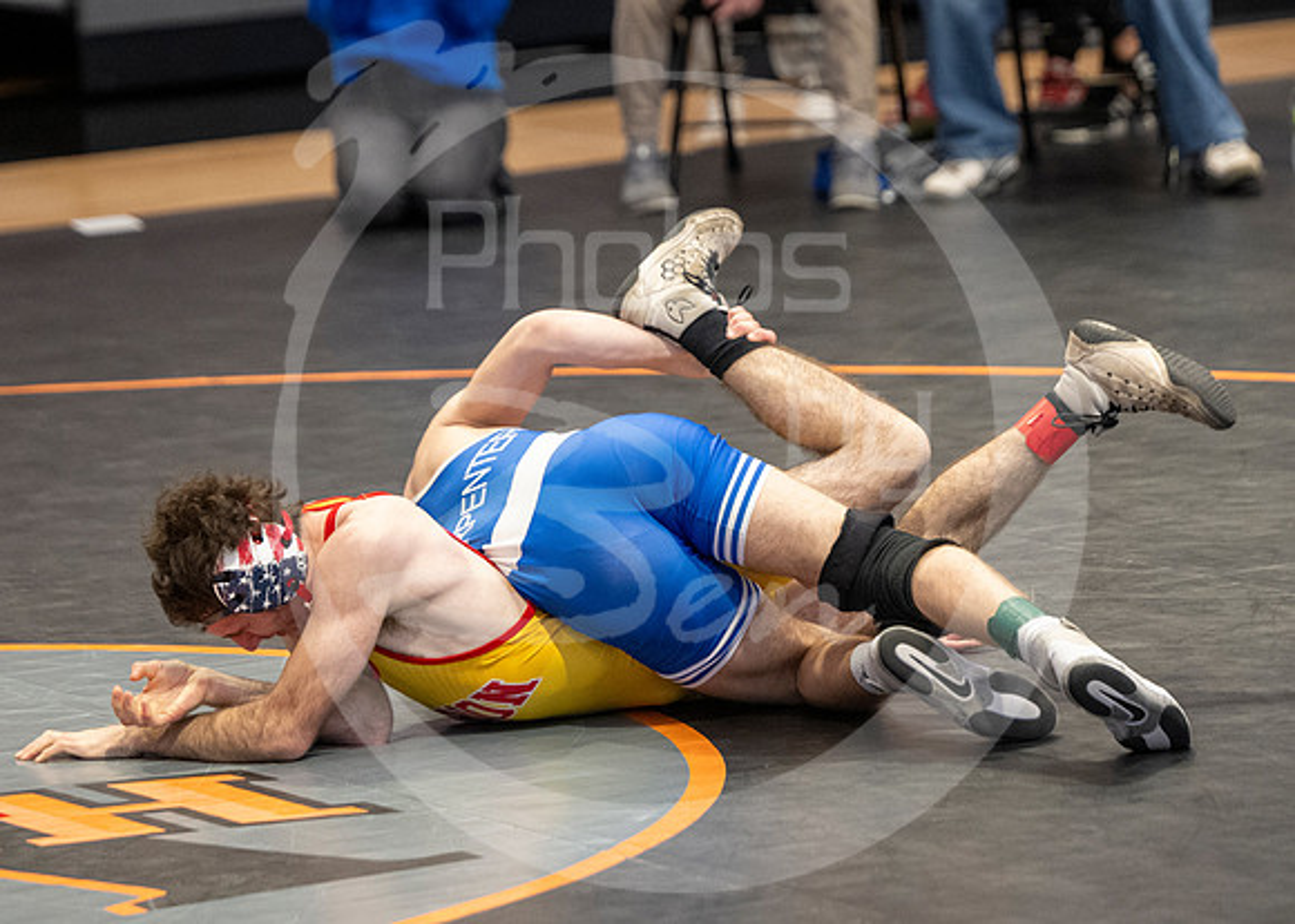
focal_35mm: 248
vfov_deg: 5.8
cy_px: 288
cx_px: 578
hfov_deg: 8.1
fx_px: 9121
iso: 3200
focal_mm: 135
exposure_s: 1/1000
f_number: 2.8
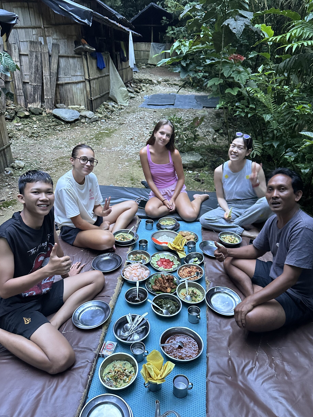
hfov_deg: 54.9
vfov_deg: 69.4
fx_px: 301
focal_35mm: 25
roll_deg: -0.9
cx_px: 161
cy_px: 216
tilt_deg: -26.7
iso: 1000
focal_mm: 6.86
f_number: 1.78
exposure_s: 1/32
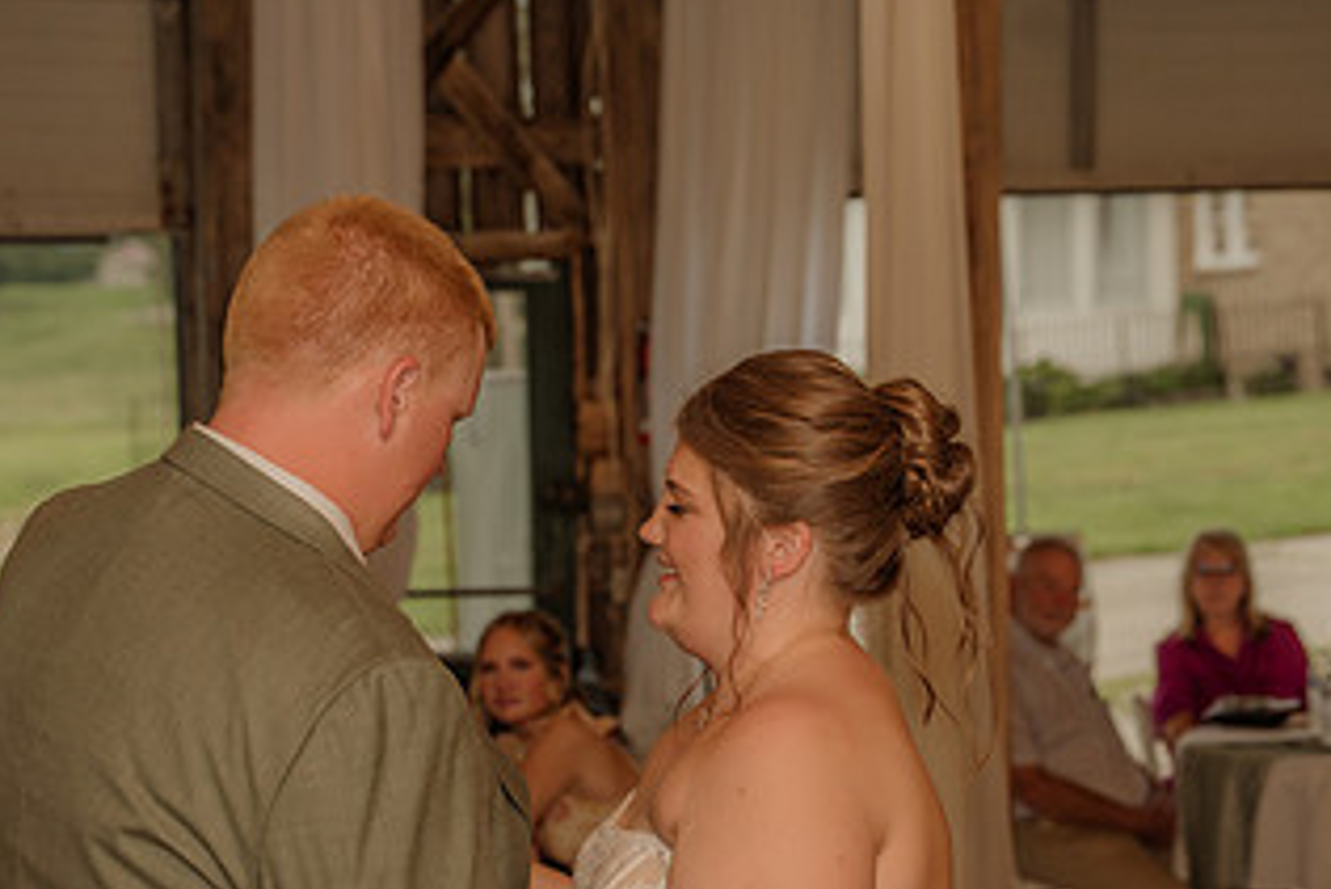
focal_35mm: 121
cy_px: 691
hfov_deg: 16.9
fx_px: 4475
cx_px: 670
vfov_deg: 11.3
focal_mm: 66
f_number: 4
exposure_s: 1/200
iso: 320
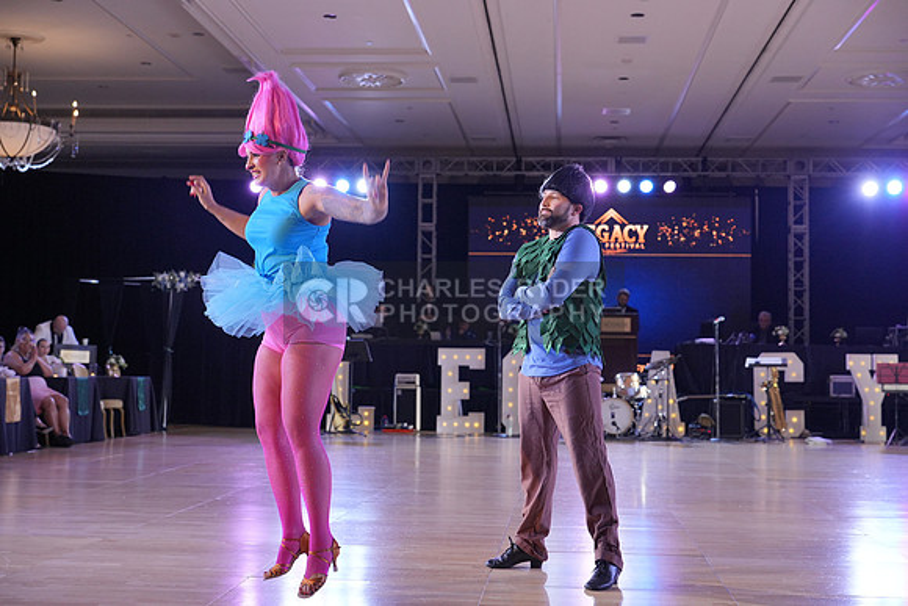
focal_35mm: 50
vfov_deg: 27.0
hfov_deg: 39.6
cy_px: 303
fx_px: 1261
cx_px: 454
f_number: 4
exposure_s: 1/500
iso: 2000
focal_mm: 50
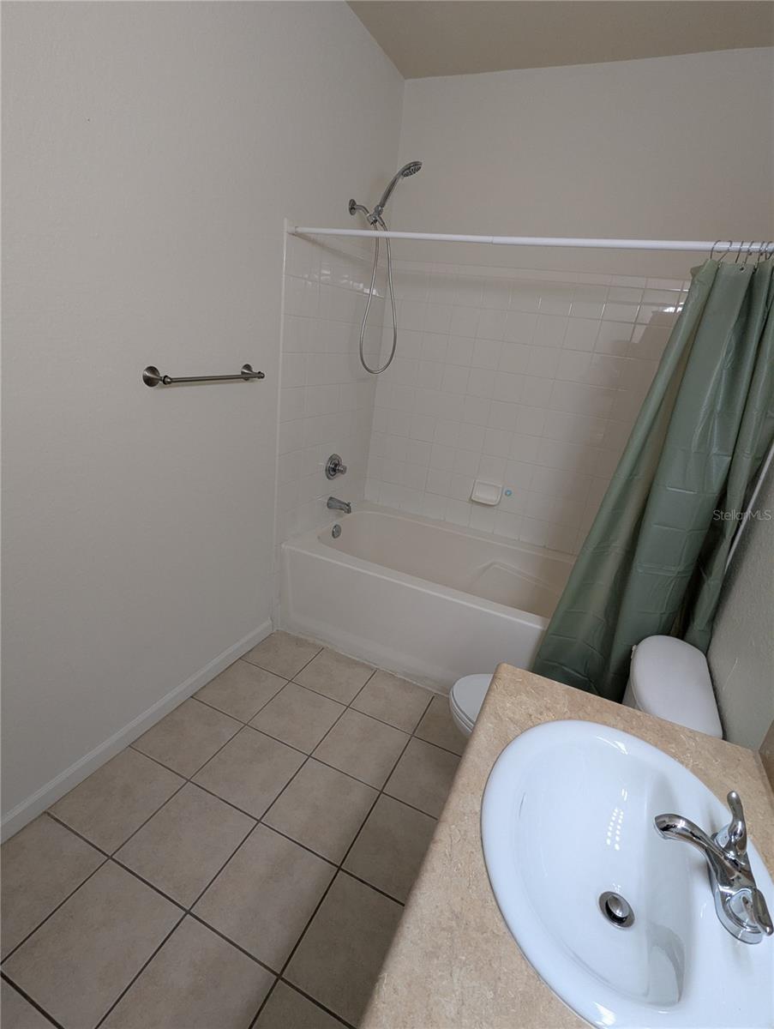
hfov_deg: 78.2
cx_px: 387
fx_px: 476
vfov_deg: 94.4
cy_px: 514
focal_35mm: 16
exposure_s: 1/40
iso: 63
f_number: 2.2
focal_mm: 2.35
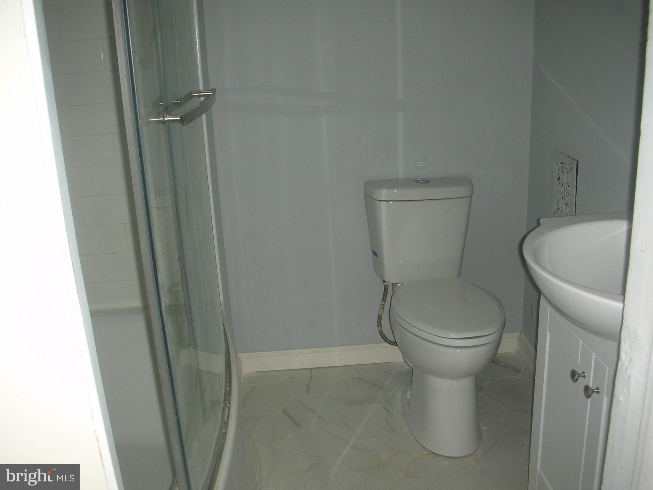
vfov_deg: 40.7
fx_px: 660
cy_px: 245
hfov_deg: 52.6
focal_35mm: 35
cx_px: 326
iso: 50
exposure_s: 1/60.1
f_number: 3
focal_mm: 5.8
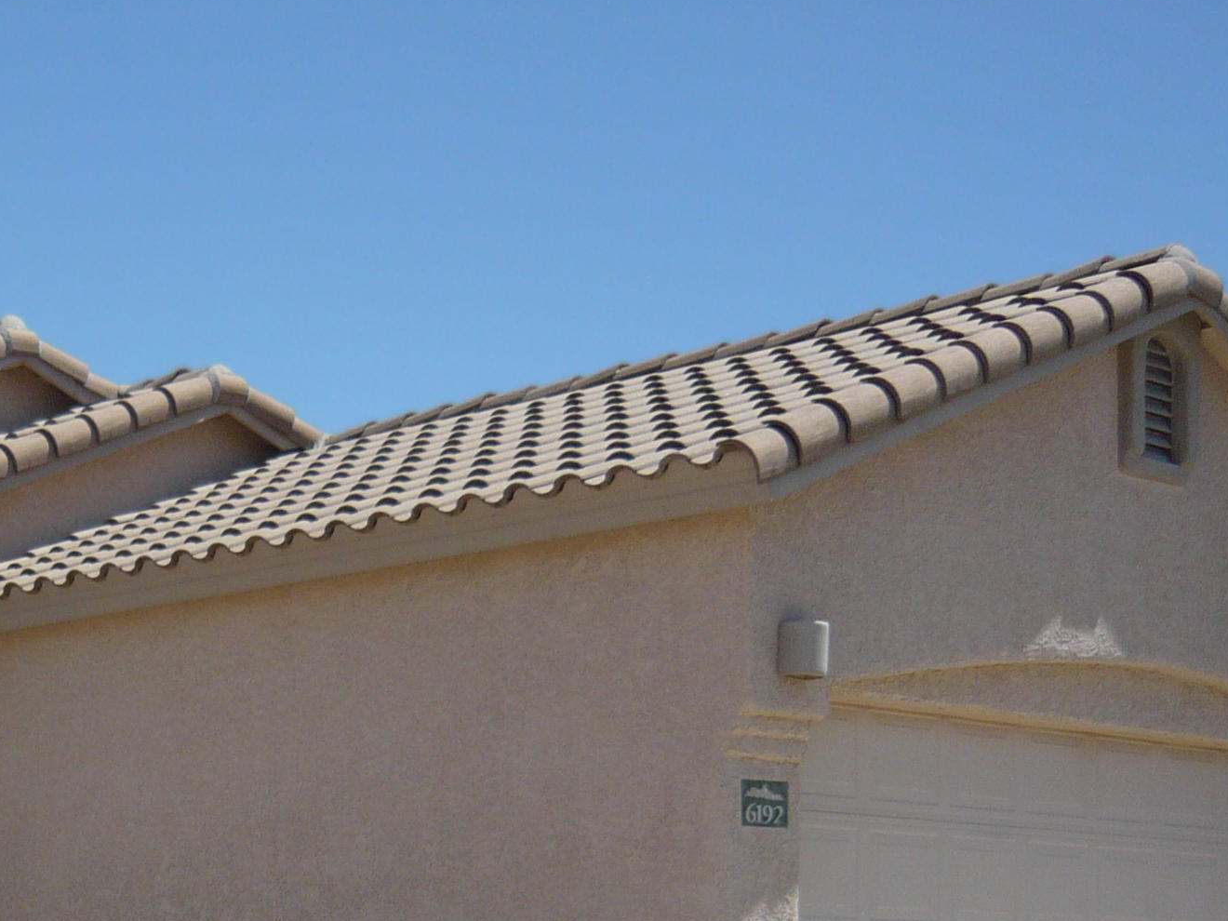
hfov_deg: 25.2
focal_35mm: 75
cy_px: 1018
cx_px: 113
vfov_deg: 18.9
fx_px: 2661
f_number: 8
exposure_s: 1/250
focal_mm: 5.5
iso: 100
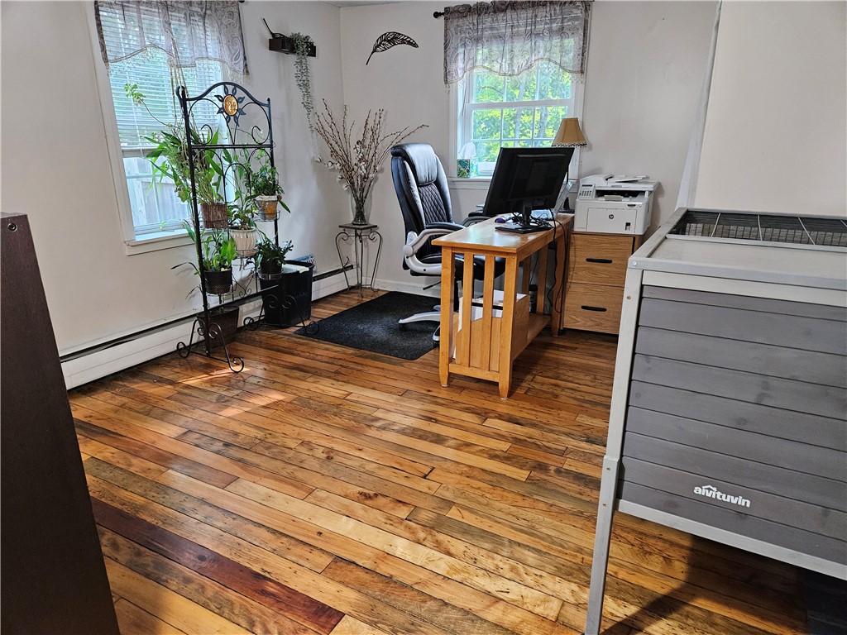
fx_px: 563
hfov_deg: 73.9
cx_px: 424
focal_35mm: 23
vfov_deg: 58.9
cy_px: 318
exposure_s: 1/120
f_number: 1.8
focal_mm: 5.4
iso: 1250
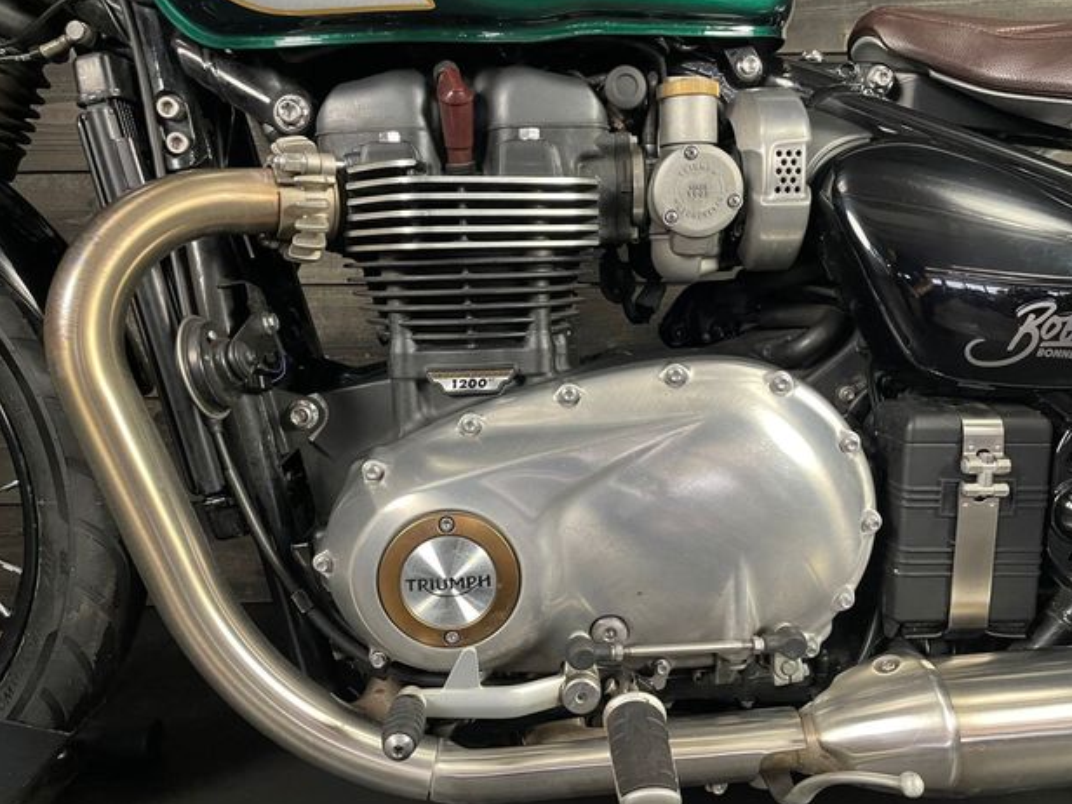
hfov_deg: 65.3
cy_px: 397
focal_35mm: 27
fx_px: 836
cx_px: 552
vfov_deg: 51.4
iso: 320
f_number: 1.6
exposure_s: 1/50
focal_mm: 4.2
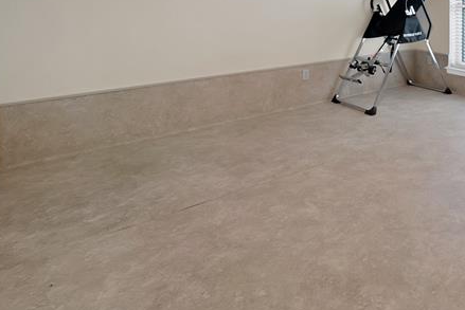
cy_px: -9
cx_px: 500
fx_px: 362
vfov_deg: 40.0
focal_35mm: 28
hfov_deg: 48.6
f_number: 9
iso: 640
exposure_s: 1/4
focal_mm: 12
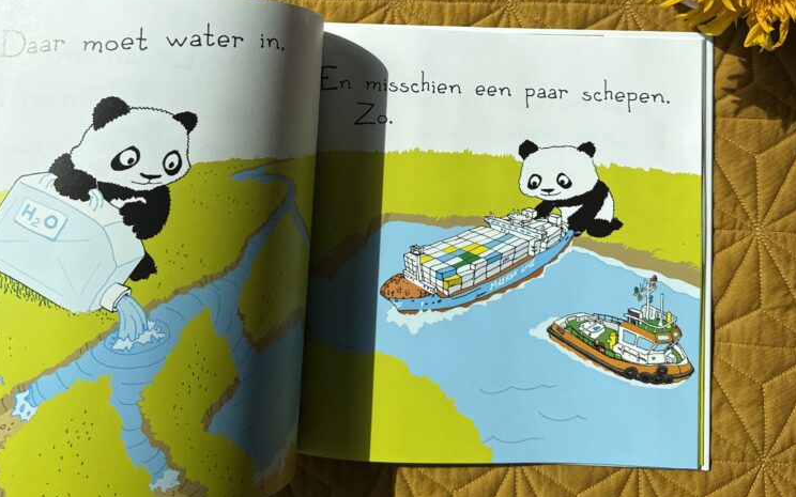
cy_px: 98
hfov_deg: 55.3
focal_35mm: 35
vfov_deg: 35.1
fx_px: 759
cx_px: 405
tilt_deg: -85.4
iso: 80
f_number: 1.78
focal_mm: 6.76
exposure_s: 1/5319
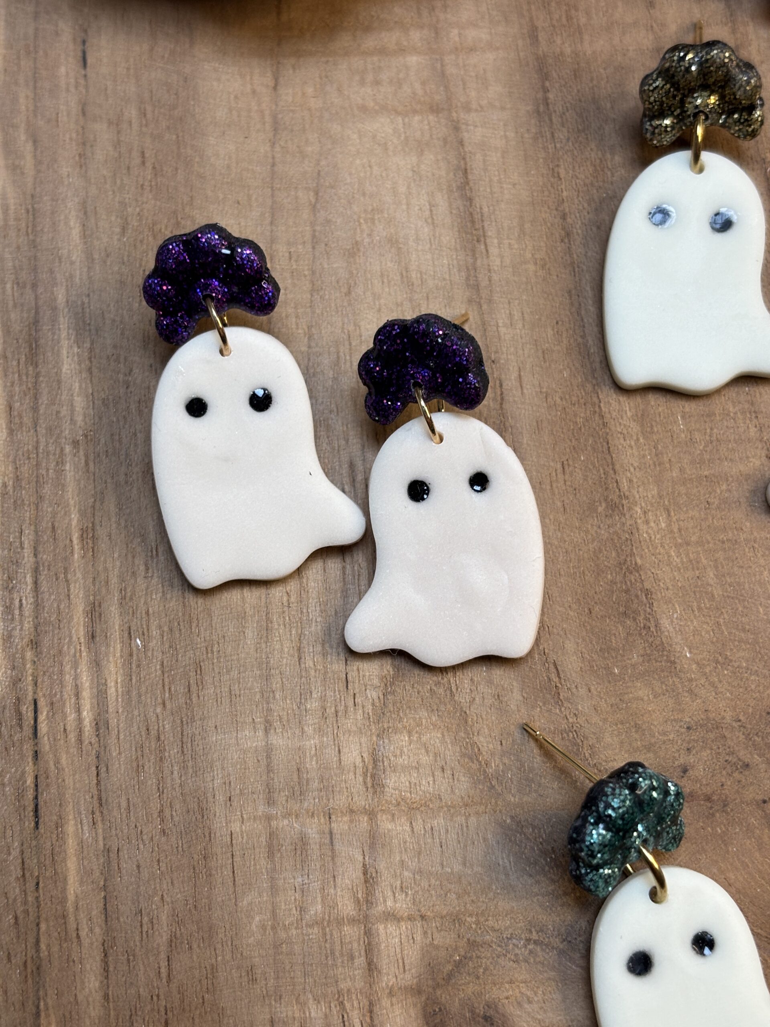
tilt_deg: -75.4
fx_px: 1542
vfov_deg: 36.8
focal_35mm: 52
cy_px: 514
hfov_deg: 28.0
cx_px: 385
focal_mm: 5.96
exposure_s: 1/74
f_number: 1.6
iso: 50
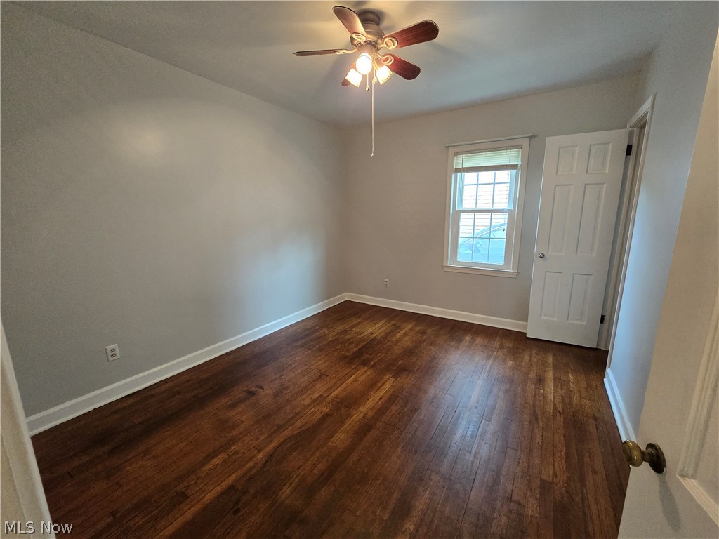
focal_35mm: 13
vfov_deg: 89.9
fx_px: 270
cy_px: 270
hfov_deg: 106.2
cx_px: 360
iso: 640
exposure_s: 1/60
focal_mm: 2.2
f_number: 2.2
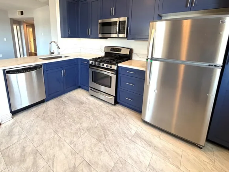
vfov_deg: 70.2
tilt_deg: -12.5
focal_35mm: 18
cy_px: 62
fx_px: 119
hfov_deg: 87.5
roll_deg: -0.8
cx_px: 103
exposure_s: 1/120
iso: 250
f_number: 2.2
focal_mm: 2.22
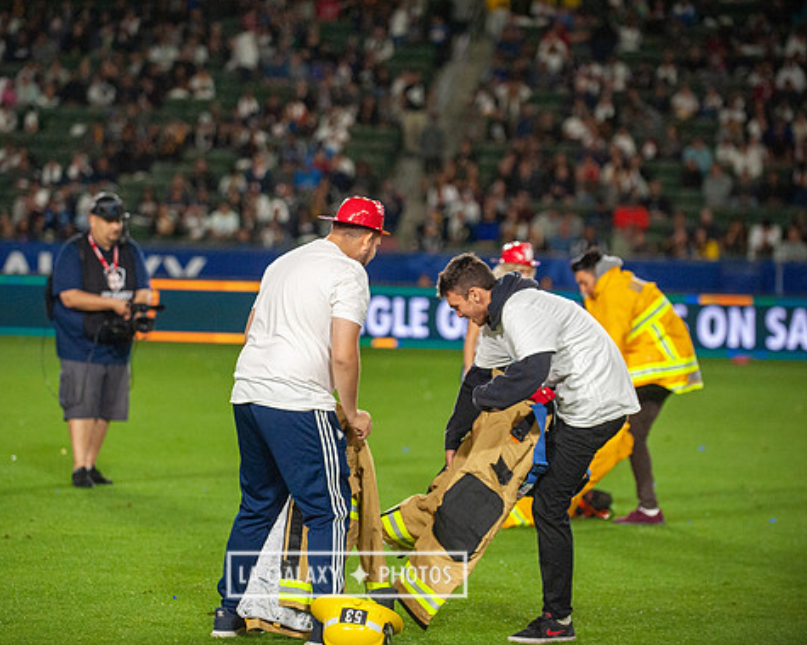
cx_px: 347
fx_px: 3559
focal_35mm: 149
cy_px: 319
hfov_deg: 12.9
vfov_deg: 10.4
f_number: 2.8
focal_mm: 130
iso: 3200
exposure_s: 1/2500
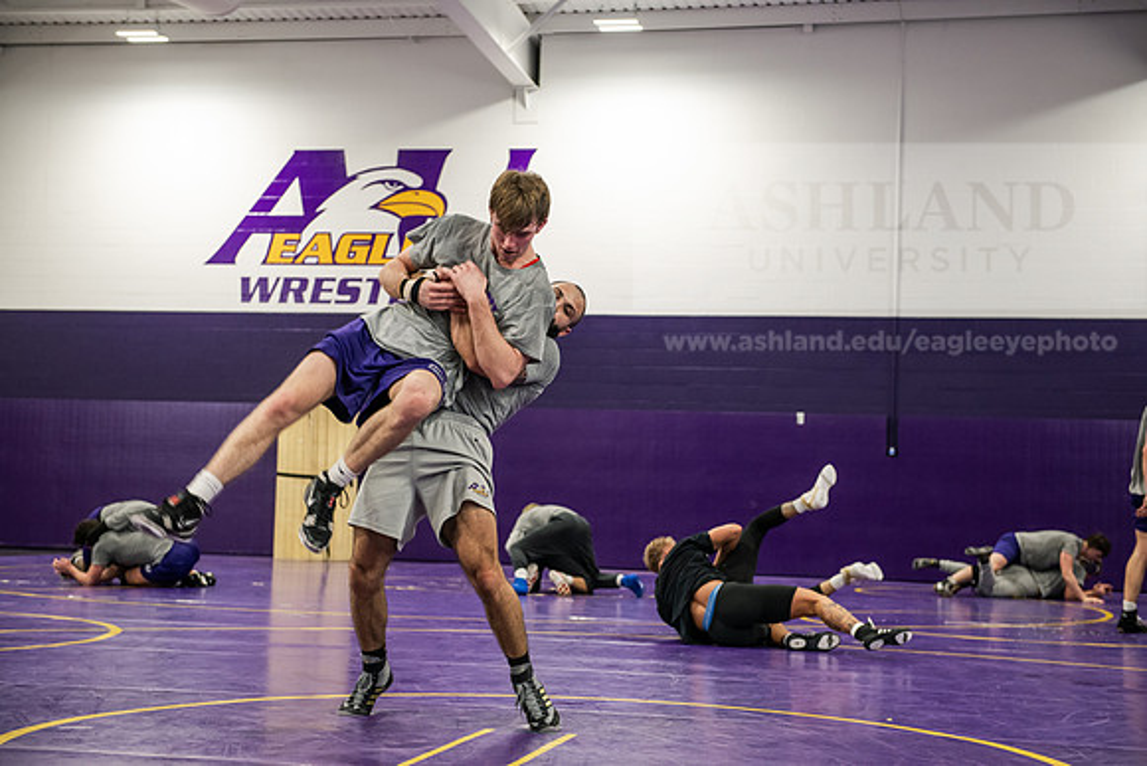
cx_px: 574
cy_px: 383
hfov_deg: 34.5
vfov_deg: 23.4
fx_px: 1848
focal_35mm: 58
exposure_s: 1/200
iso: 1600
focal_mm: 58
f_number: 3.5
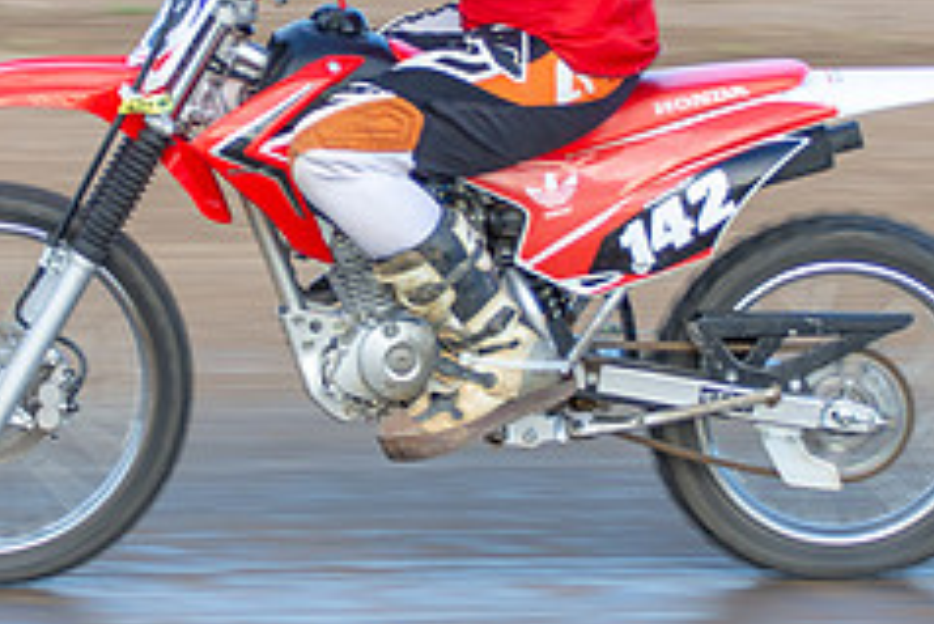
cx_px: 344
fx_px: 7606
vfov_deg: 4.7
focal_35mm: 293
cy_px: -4
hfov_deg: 7.0
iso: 200
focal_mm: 62
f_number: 6.3
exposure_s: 1/160
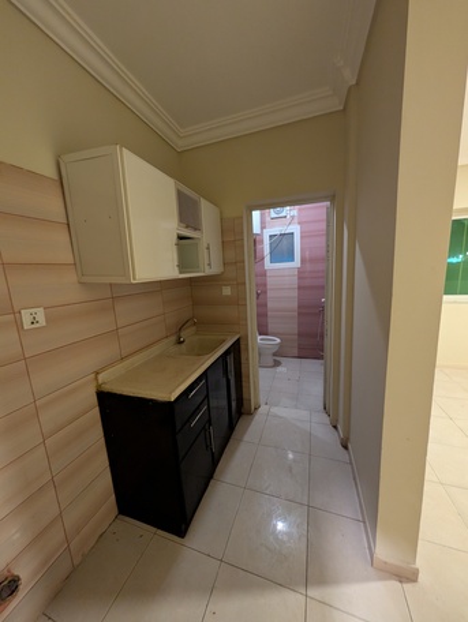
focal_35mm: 12
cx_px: 234
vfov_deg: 110.5
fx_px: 216
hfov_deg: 94.6
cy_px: 311
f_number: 1.7
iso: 430
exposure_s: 1/23.8
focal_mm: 2.02
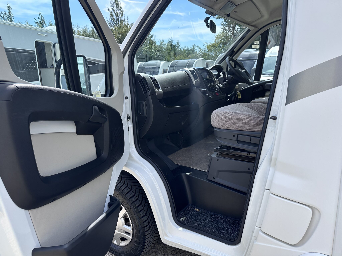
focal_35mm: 24
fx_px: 237
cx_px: 171
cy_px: 128
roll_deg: +1.4
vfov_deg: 56.8
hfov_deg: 71.6
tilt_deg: -11.8
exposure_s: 1/1517
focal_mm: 6.86
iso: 80
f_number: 1.78
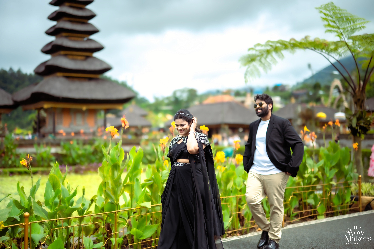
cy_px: 124
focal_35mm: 50
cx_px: 187
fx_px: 519
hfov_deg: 39.6
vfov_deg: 27.0
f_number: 1.2
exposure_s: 1/5000
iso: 100
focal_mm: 50
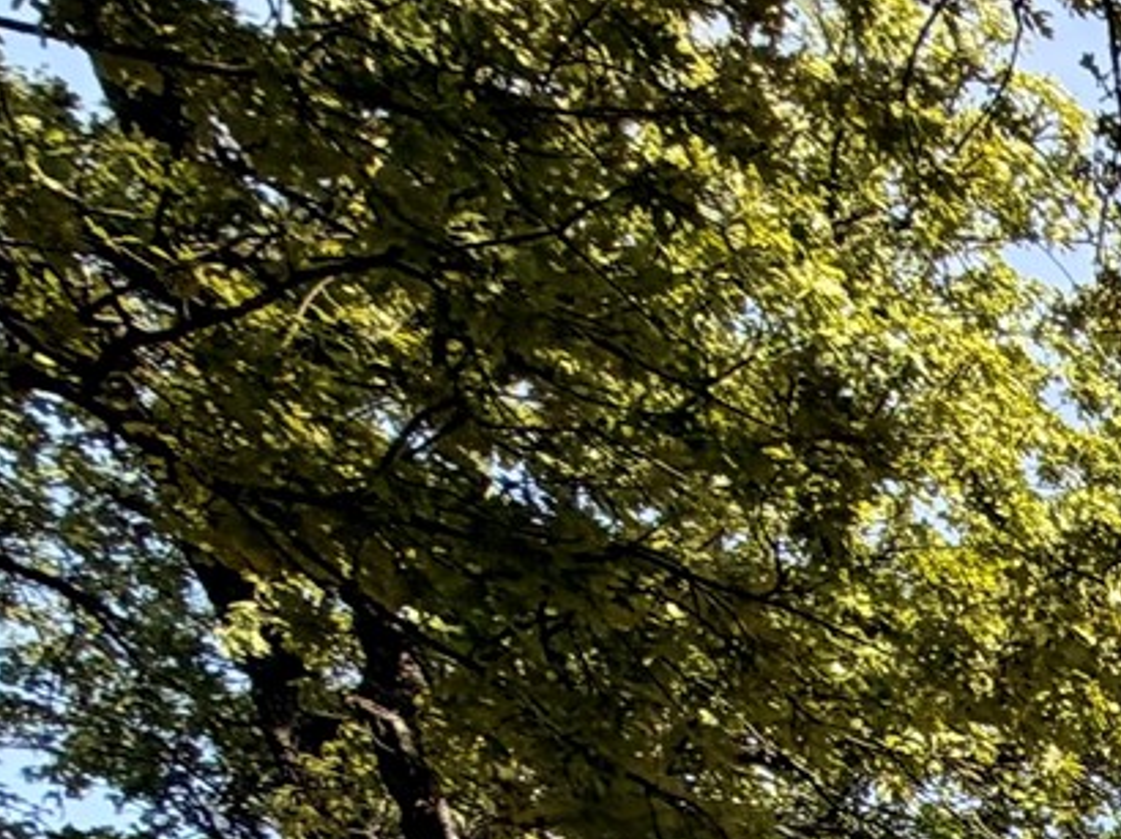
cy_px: 1771
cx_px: 2751
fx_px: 2266
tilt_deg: -0.8
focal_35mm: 70
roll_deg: +0.2
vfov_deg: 15.7
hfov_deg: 14.8
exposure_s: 1/770
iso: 25
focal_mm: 2.22
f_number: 2.2
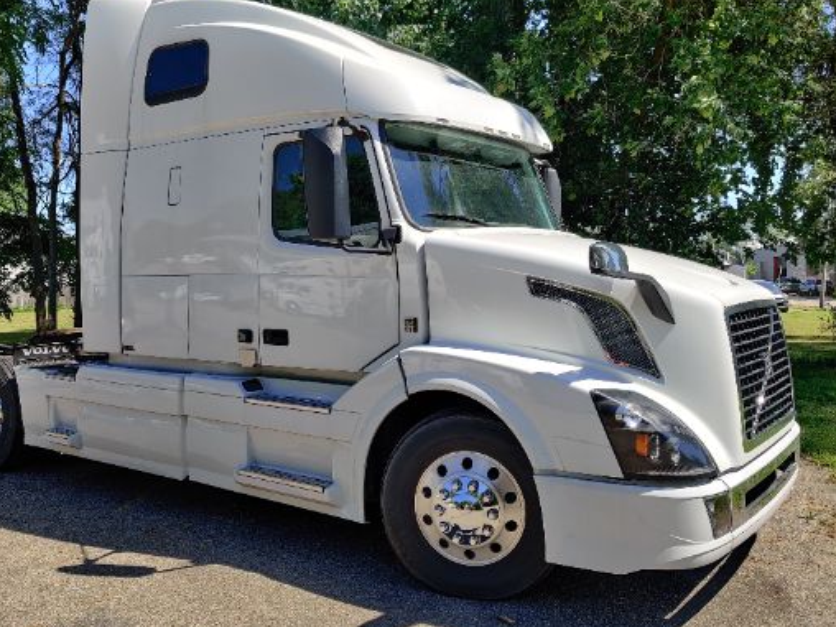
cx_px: 365
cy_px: 275
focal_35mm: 34
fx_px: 821
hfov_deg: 53.8
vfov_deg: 41.7
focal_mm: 4.75
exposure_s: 1/878
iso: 125
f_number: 1.65
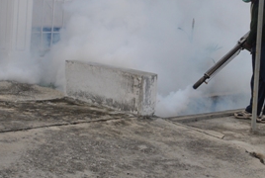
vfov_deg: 14.7
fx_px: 686
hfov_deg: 21.9
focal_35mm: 93
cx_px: 130
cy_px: 42
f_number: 7.1
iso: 100
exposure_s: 1/200
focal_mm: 26
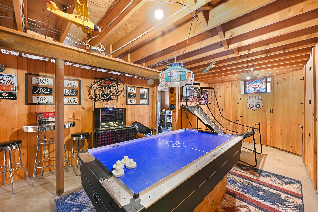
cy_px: 106
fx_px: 124
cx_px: 159
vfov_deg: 81.2
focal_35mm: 14
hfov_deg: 104.3
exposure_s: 1
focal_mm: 14
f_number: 14
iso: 2500
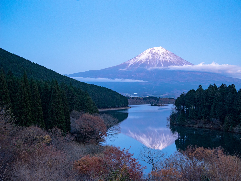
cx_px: 154
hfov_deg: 49.5
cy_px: 101
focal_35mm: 37
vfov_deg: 38.6
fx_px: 258
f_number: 6.3
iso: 400
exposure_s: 8
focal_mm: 30
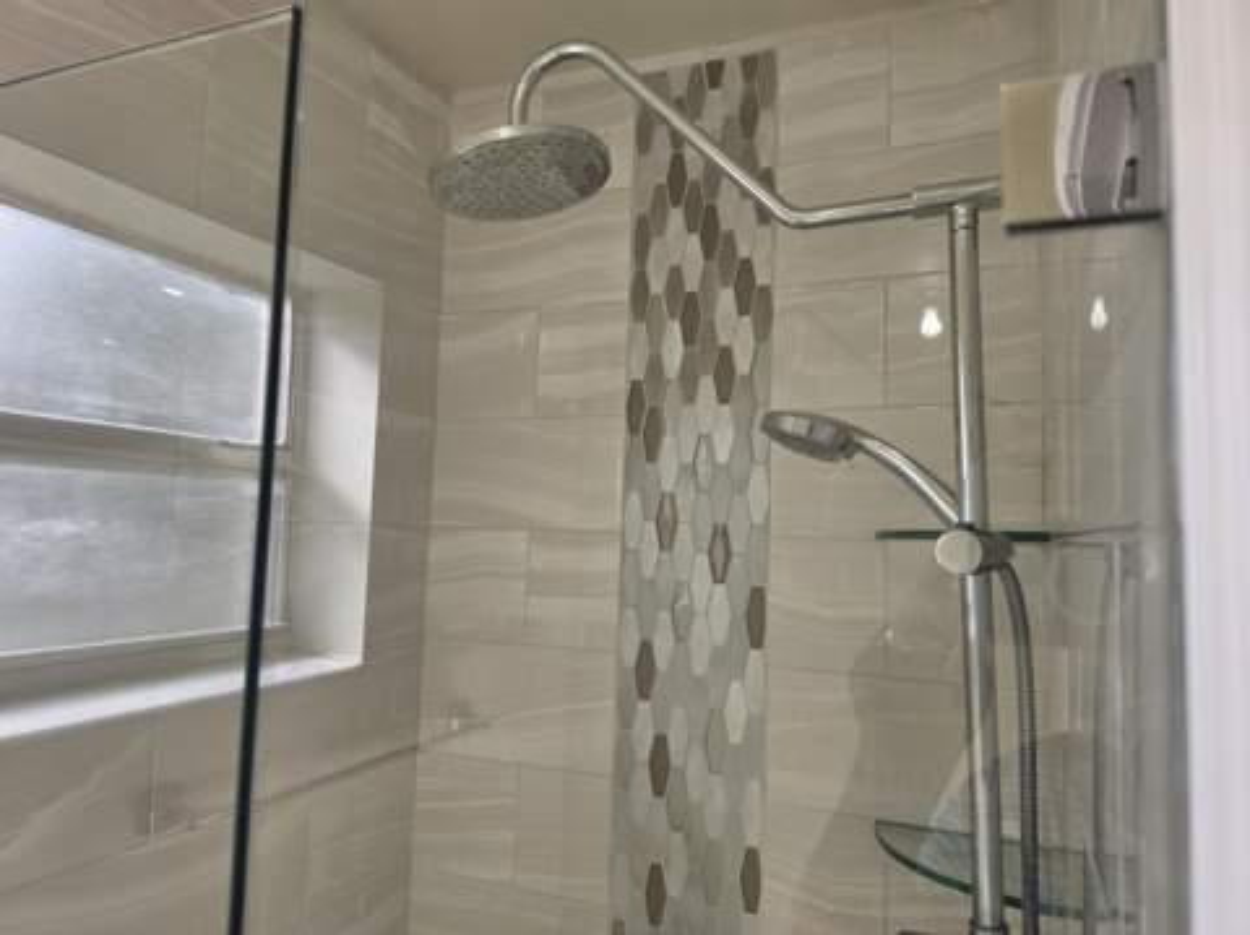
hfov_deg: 74.0
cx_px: 625
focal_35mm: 23
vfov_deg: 58.8
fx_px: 830
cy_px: 468
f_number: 1.4
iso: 20
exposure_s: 1/120
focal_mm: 6.5
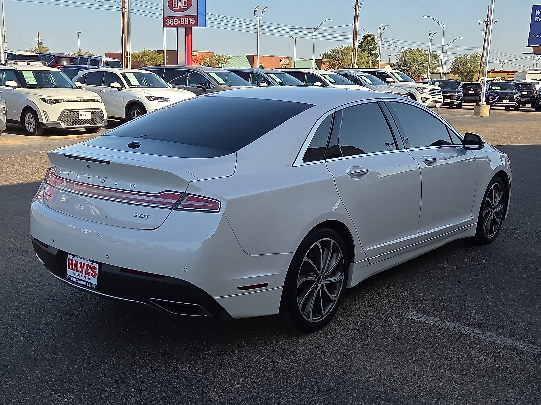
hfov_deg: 46.8
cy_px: 202
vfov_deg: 36.0
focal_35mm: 40
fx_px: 625
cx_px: 270
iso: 25
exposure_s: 1/1000
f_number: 1.8
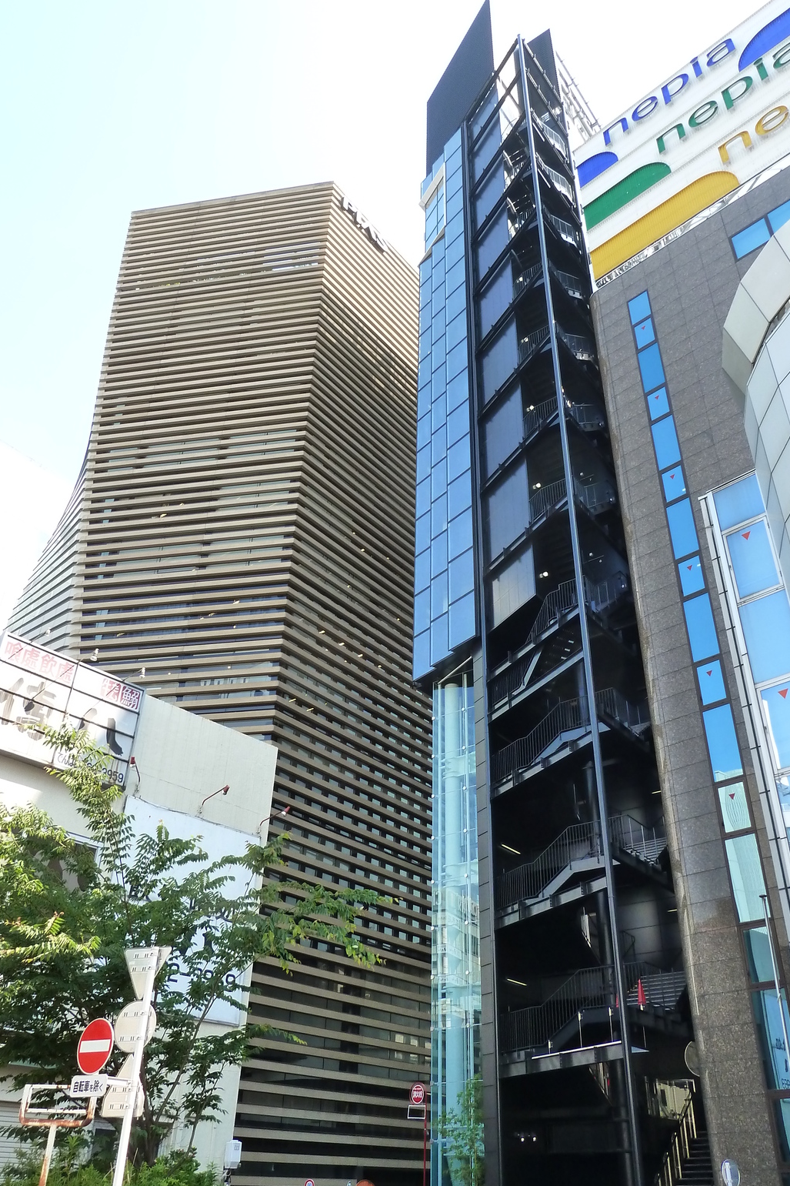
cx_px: 432
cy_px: 578
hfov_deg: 47.9
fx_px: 889
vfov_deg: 67.4
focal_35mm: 27
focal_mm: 4.1
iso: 200
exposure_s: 1/125
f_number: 4
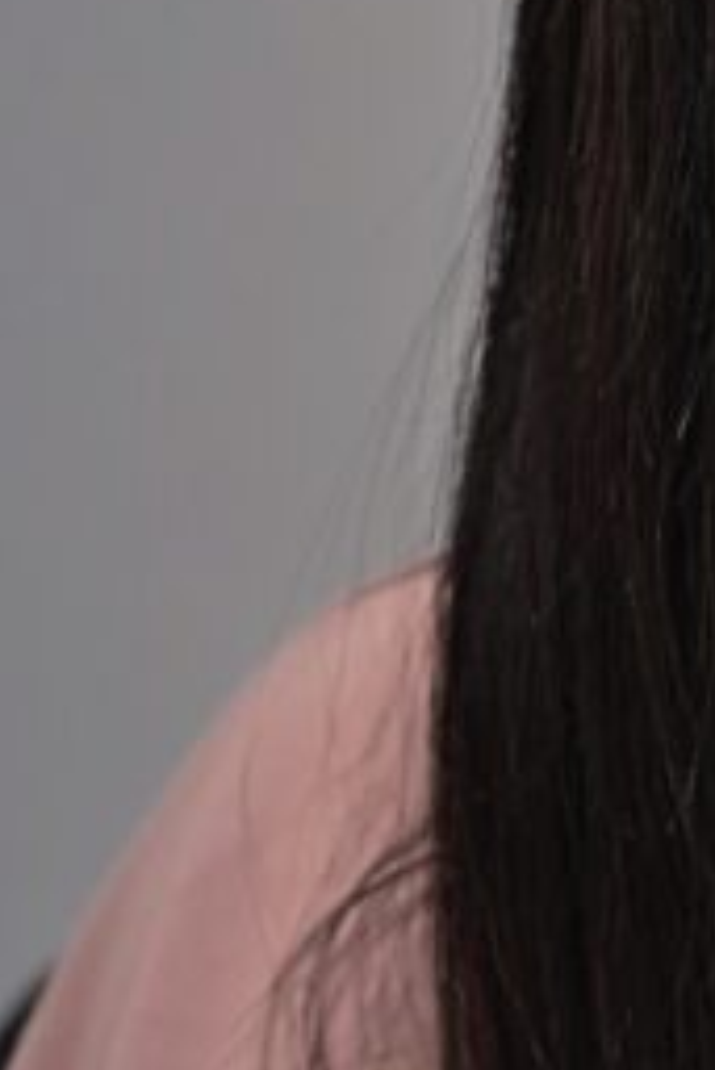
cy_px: 811
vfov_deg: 9.1
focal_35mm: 225
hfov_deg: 6.0
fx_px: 6694
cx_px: 1367
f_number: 6.3
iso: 1600
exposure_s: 1/200
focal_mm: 50
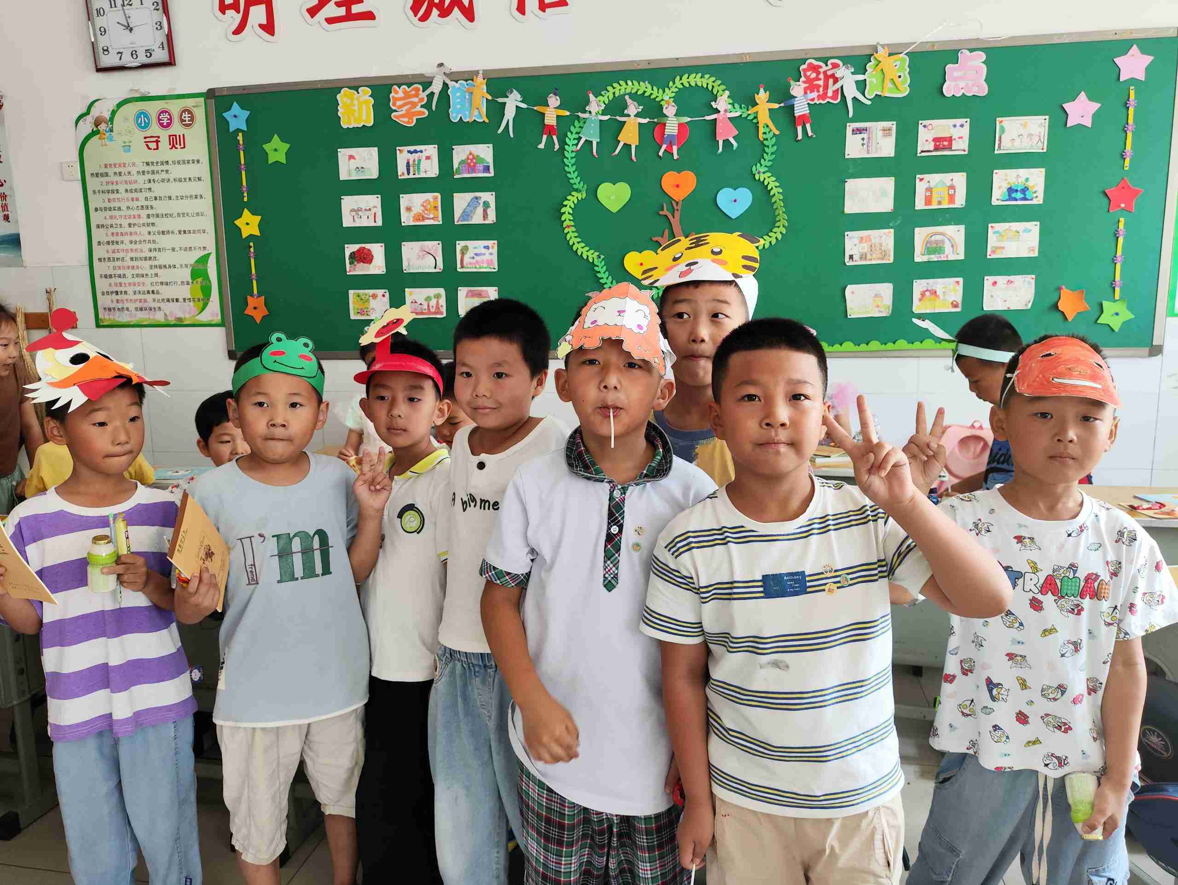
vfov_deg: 56.8
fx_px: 817
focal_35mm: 24
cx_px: 589
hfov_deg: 71.6
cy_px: 442
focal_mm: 4.68
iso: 90
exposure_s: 1/50
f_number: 1.8
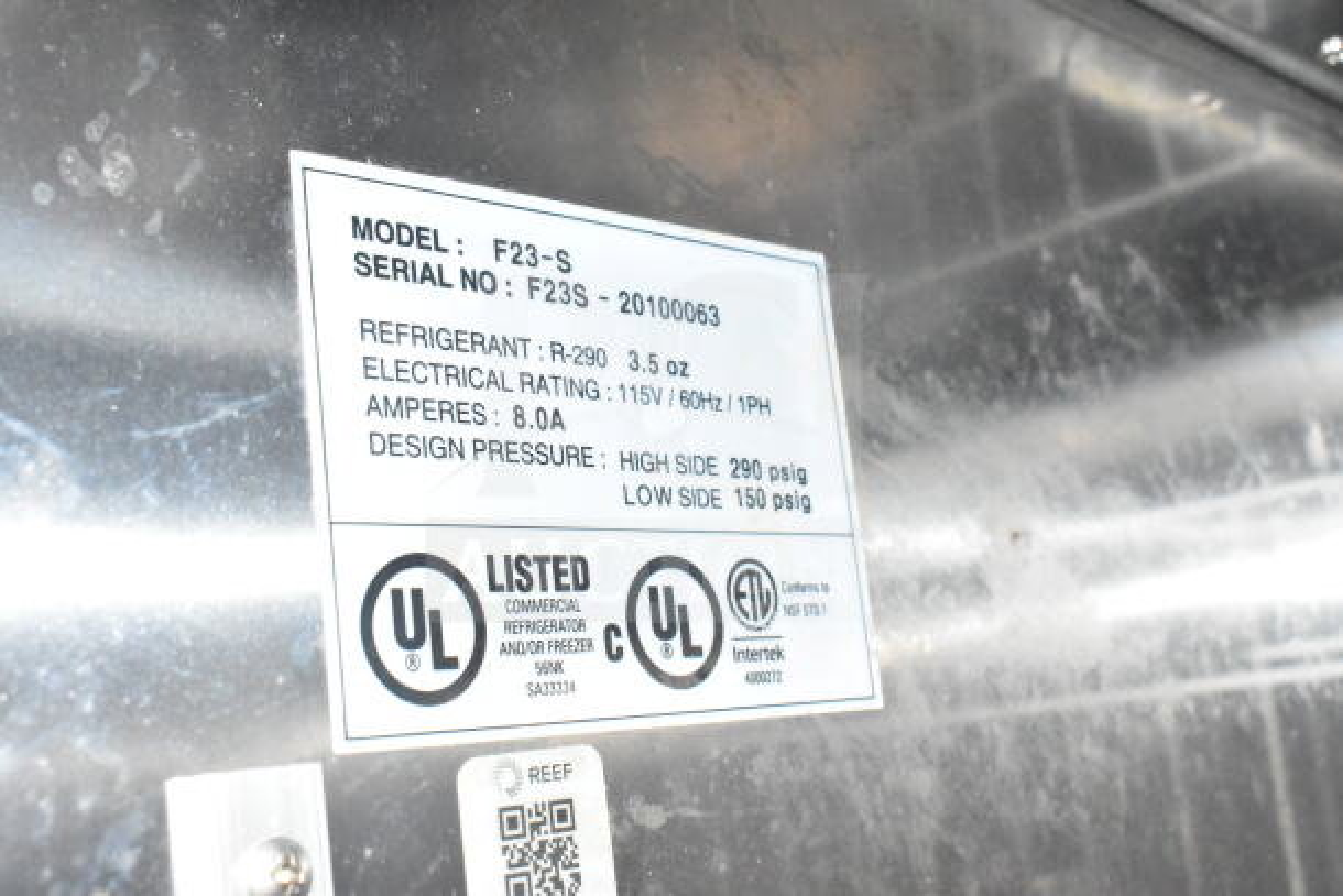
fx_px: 1735
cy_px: 448
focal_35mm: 46
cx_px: 672
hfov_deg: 42.3
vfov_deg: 29.0
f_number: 11
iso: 10000
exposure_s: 1/60
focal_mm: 31
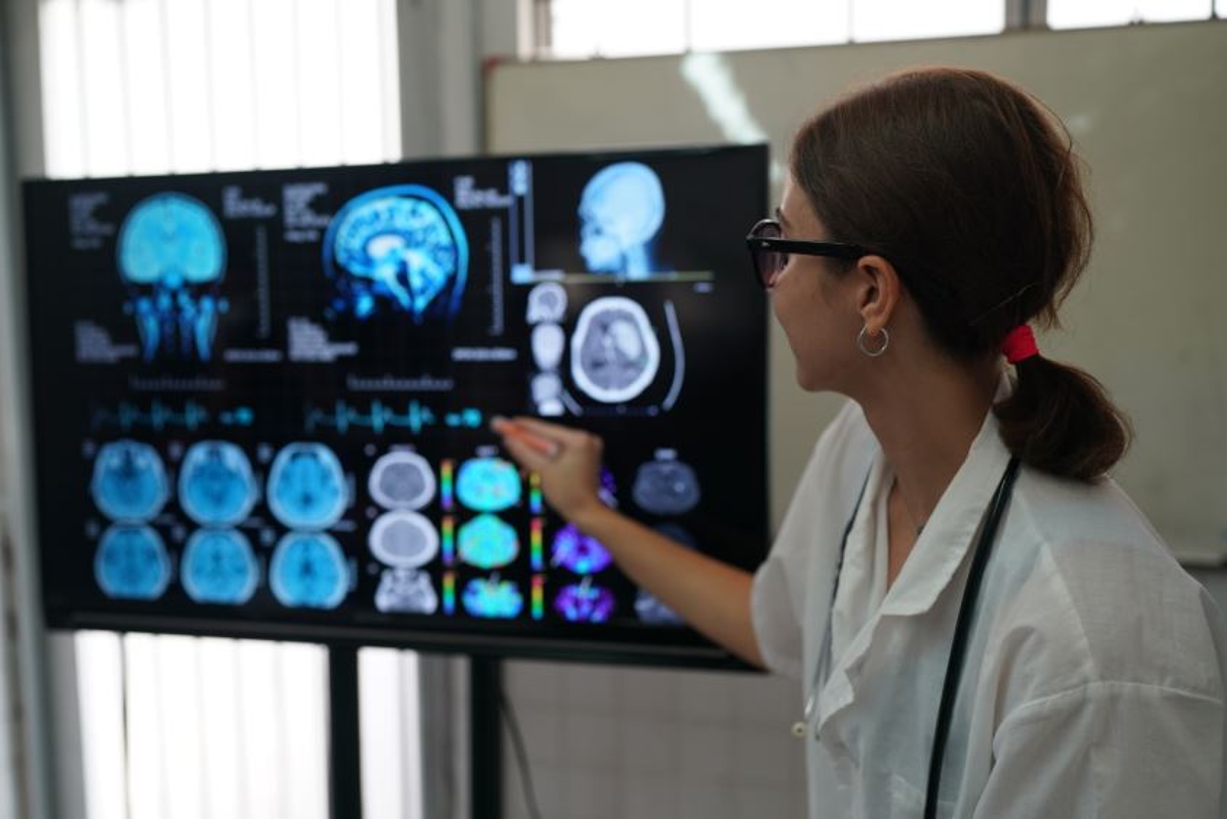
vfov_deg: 37.9
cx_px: 614
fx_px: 1193
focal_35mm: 35
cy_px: 410
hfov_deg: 54.4
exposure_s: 1/160
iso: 400
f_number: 2.2
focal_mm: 35
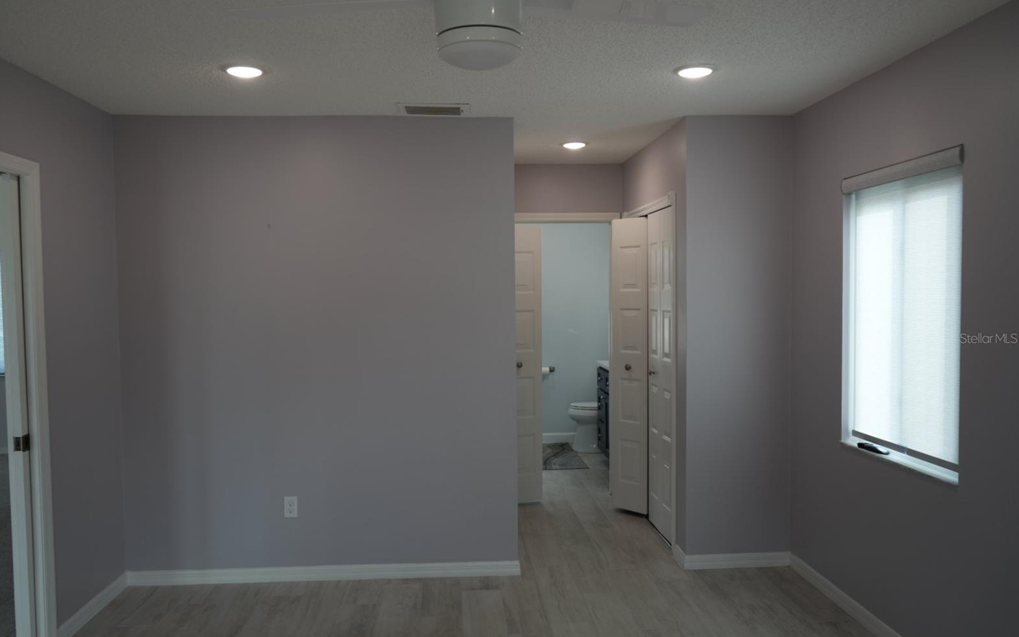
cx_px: 503
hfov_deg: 64.6
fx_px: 806
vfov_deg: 43.1
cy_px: 338
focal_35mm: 29
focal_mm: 28
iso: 320
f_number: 4
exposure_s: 1/160
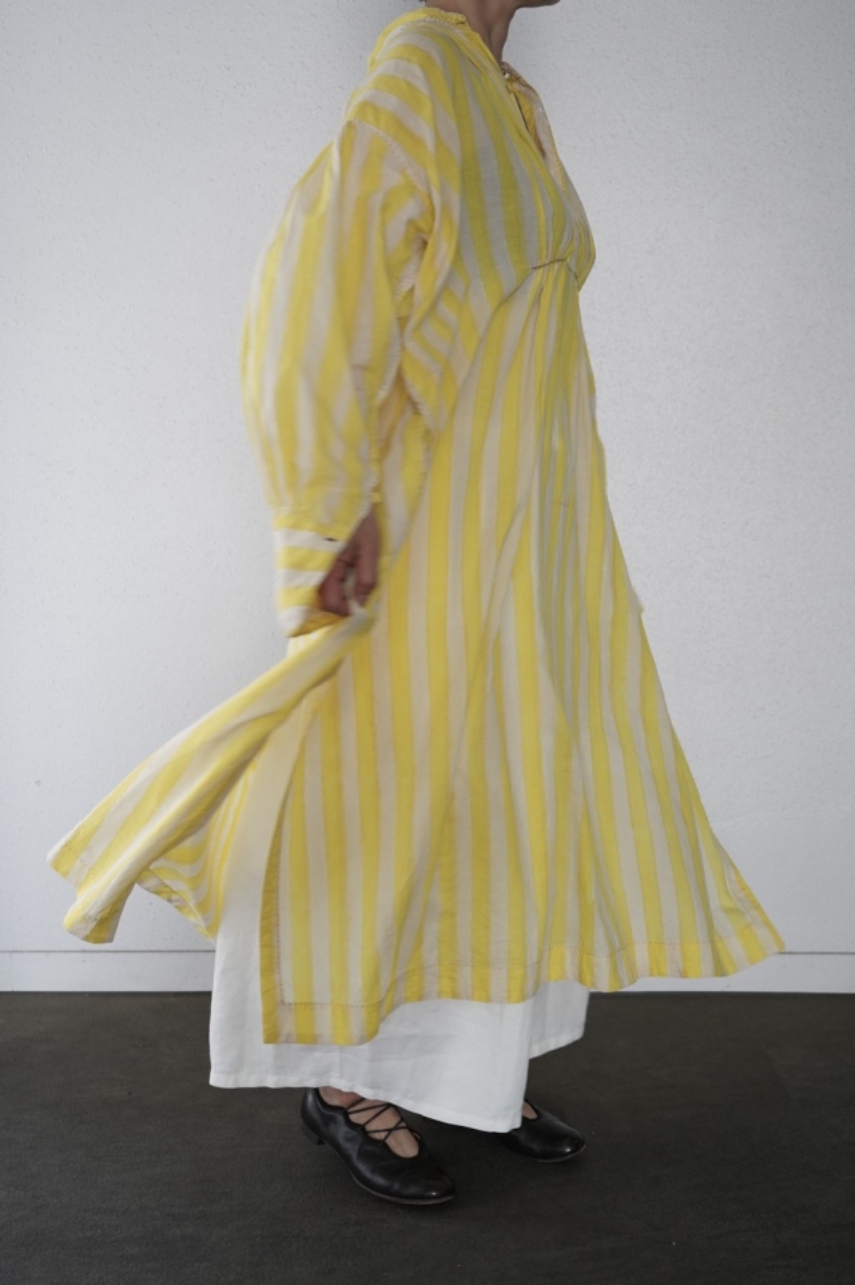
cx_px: 428
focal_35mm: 36
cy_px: 642
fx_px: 1284
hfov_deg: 36.8
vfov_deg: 53.2
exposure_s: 1/250
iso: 3200
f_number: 5.6
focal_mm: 36
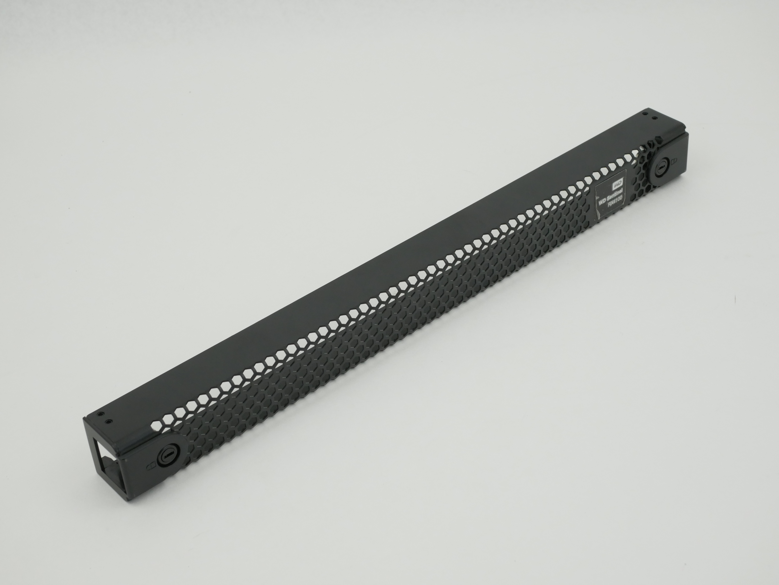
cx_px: 390
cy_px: 292
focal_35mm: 60
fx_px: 1351
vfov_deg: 24.4
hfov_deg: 32.2
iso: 800
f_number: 6.3
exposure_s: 1/200
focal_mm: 30
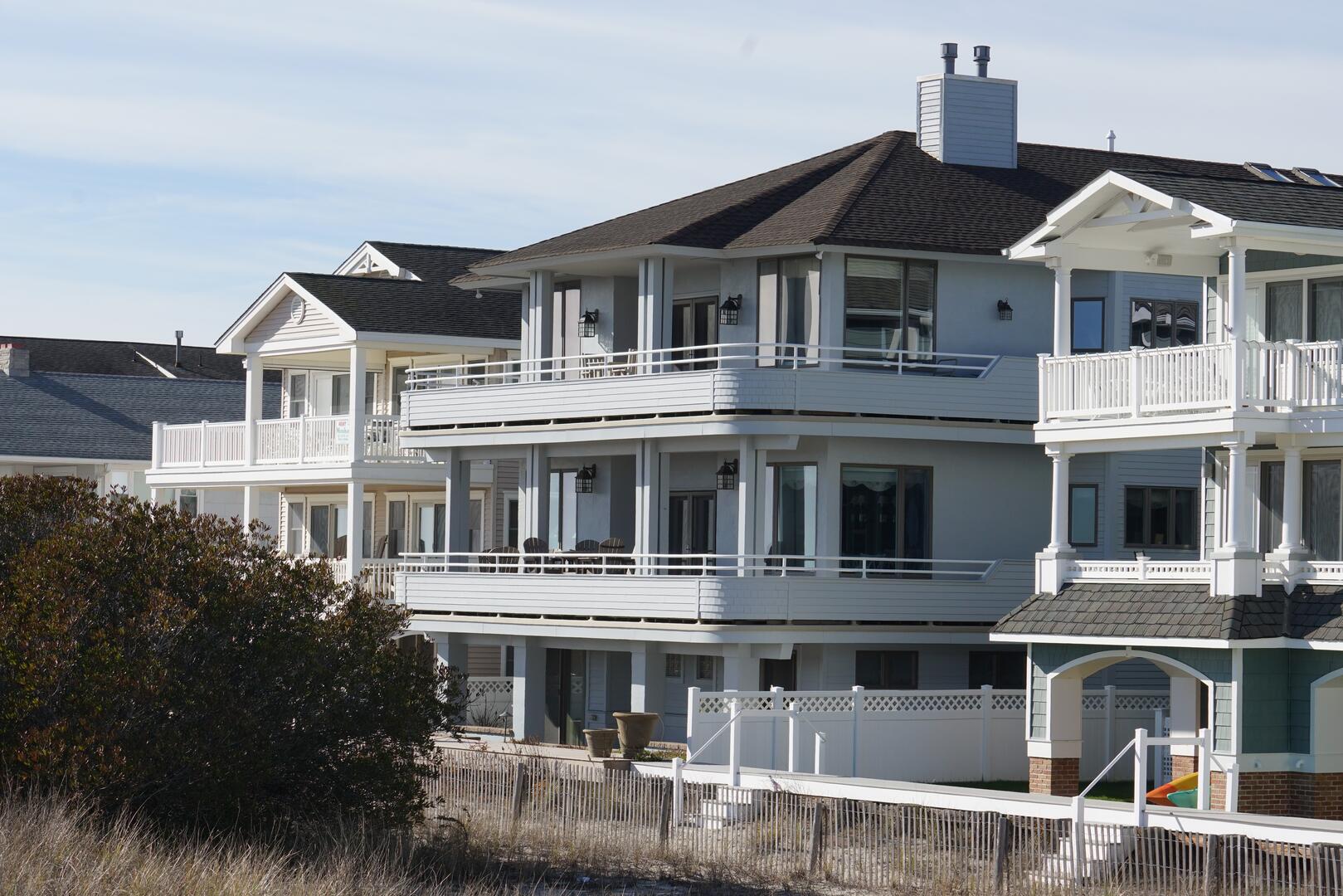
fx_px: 2612
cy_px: 448
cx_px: 672
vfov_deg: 19.5
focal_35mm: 70
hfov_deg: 28.8
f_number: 11
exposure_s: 1/500
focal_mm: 70
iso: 400
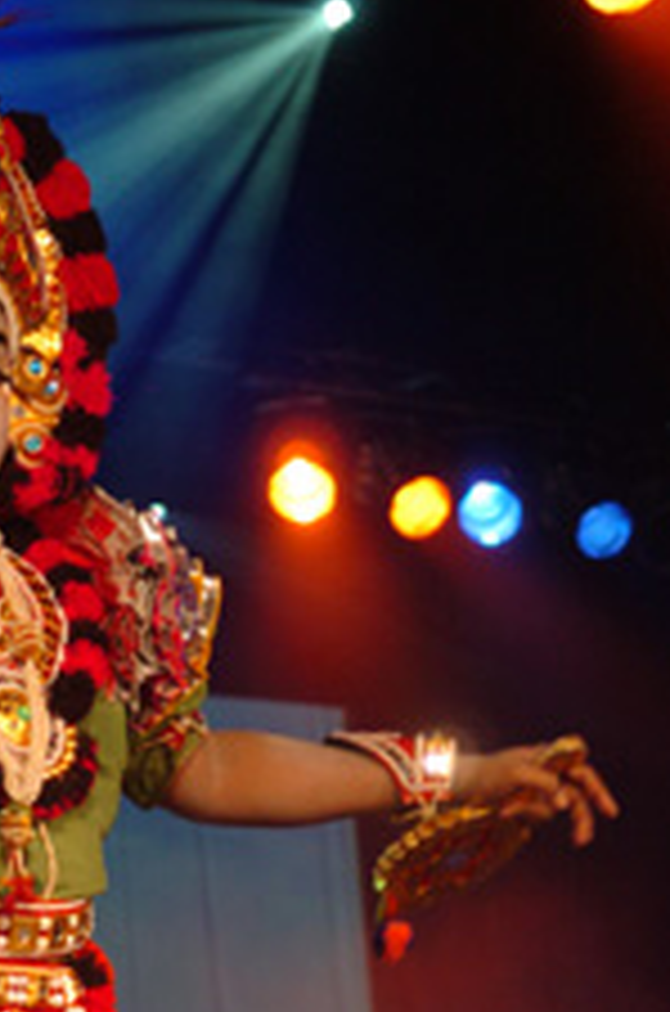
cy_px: 1021
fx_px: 4487
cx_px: 11
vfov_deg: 12.7
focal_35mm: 160
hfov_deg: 8.5
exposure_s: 1/125
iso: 400
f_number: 2.8
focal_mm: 40
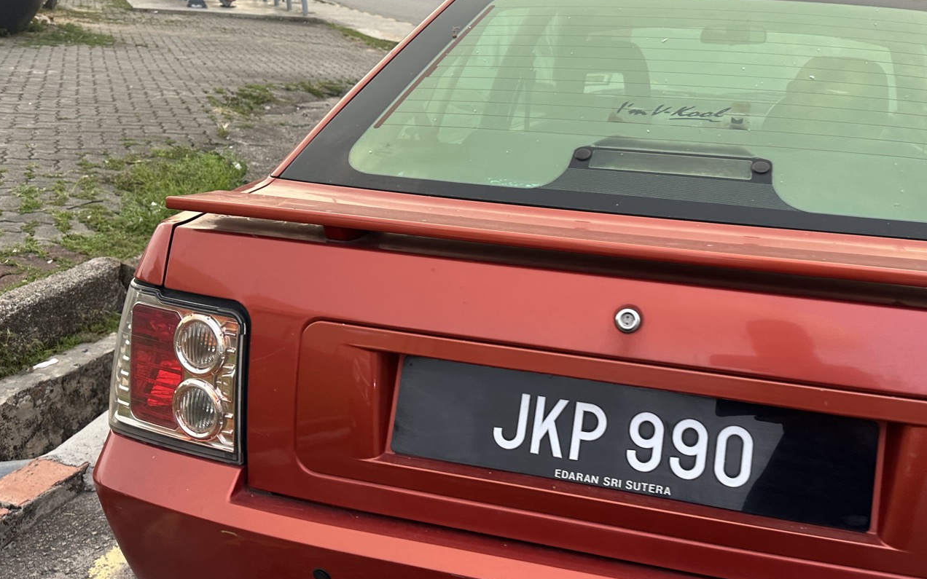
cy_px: 281
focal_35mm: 32
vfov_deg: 39.4
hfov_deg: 59.2
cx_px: 553
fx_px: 808
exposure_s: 1/121
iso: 100
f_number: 1.78
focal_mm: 6.86
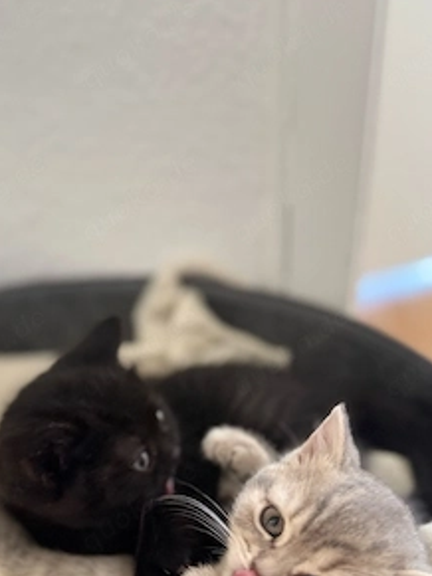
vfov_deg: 54.5
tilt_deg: -31.3
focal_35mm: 33
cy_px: 374
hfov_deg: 42.8
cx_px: 182
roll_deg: +3.0
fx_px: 550
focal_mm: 6.76
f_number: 1.78
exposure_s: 1/60
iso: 400
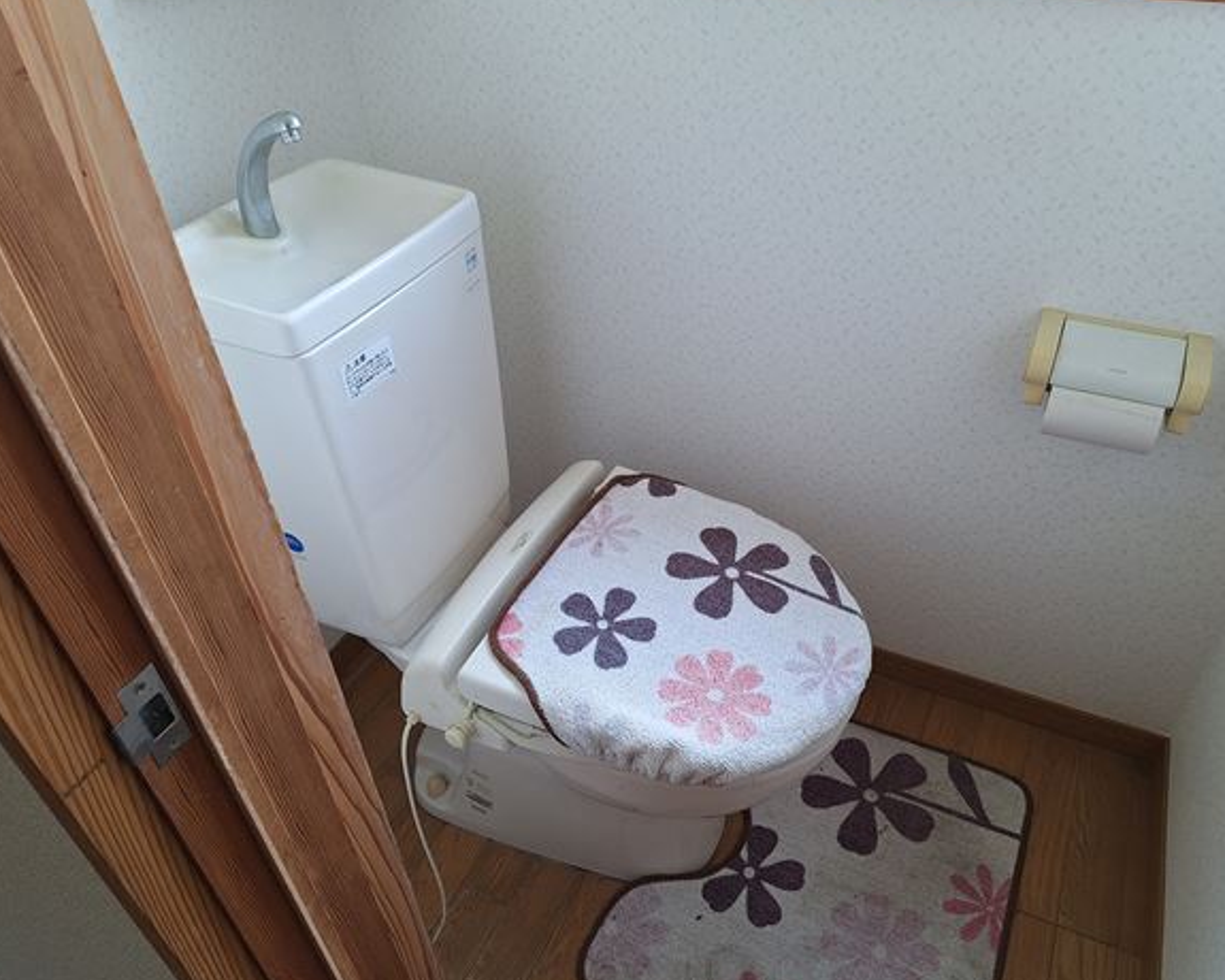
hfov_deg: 68.1
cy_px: 484
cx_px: 633
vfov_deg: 56.8
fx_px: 906
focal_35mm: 25
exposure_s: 1/50
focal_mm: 5.54
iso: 80
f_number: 1.8
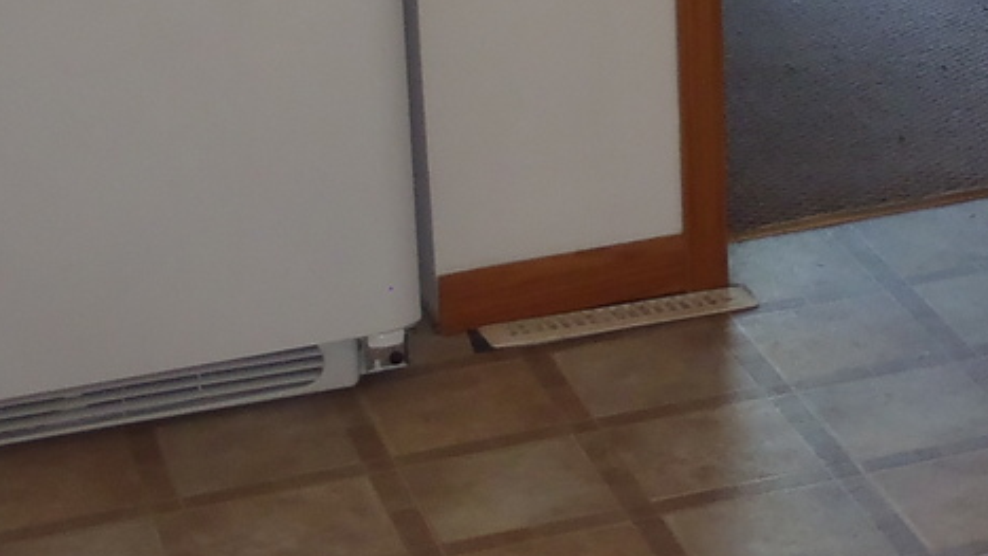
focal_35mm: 121
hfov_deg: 17.0
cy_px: -556
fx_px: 3171
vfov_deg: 9.4
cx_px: 1155
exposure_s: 1/30
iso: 125
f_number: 4.5
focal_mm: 6.45
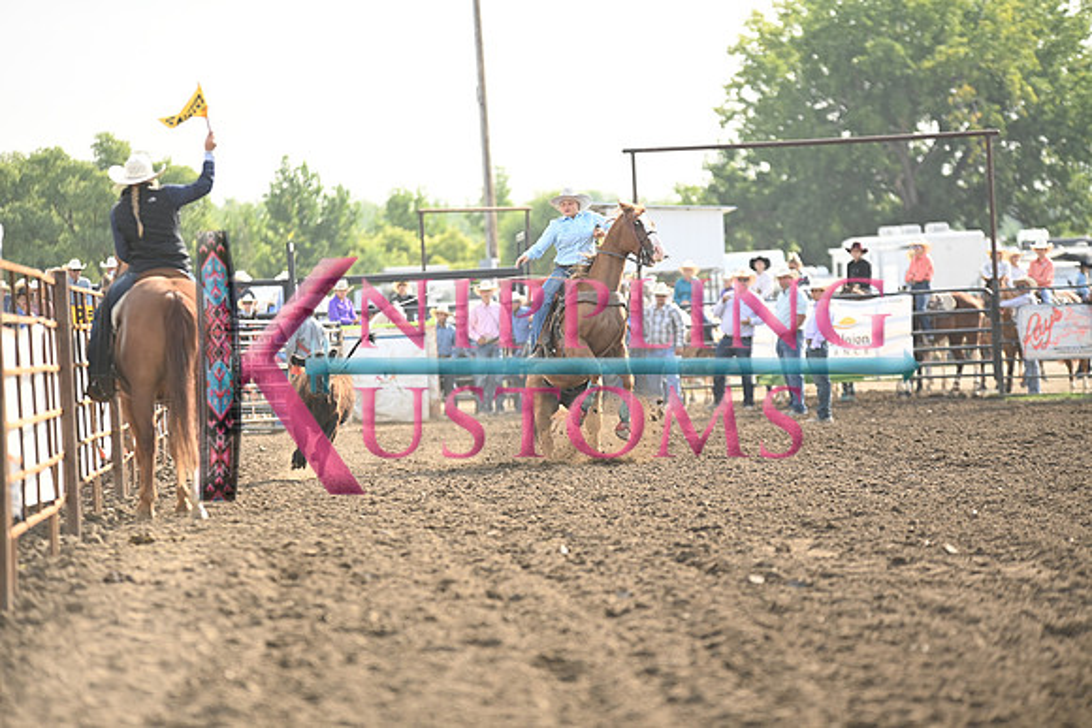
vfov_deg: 7.9
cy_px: 364
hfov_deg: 11.7
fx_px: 5309
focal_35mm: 175
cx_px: 546
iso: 500
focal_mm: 175
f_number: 2.8
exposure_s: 1/2000
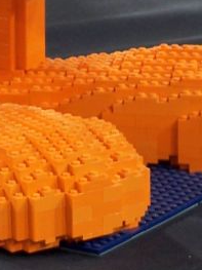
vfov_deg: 5.3
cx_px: 54
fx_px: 2850
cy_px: -235
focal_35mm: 366
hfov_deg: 4.1
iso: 80
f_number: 3.2
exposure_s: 1/4
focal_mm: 15.6
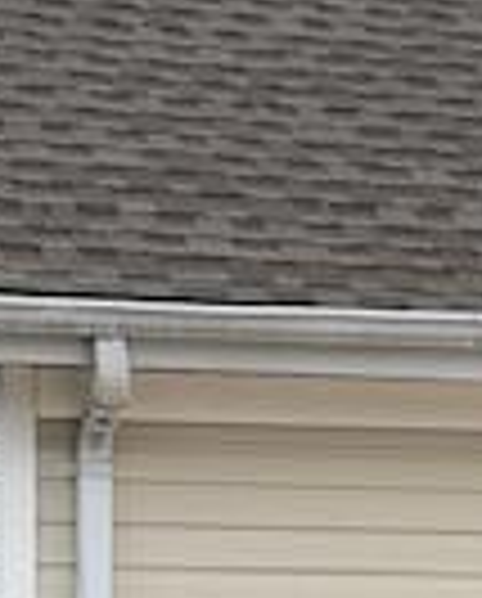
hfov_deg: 6.7
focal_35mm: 225
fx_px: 3998
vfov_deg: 8.5
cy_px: 755
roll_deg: -1.5
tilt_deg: -4.0
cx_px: 978
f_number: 1.78
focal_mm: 6.76
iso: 64
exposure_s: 1/1543
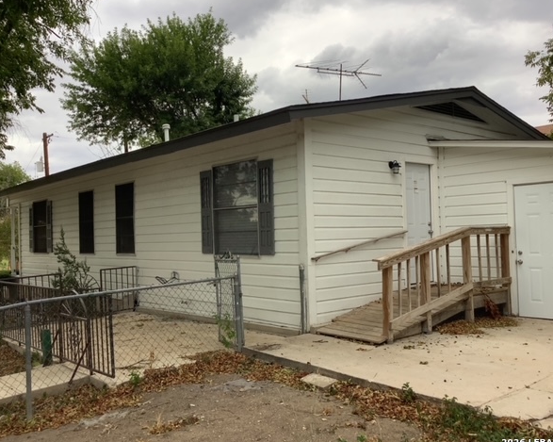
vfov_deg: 44.5
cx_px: 275
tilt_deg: +1.6
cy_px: 221
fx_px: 540
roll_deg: +0.6
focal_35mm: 33
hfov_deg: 54.2
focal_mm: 3.3
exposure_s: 1/100
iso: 25
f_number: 2.4
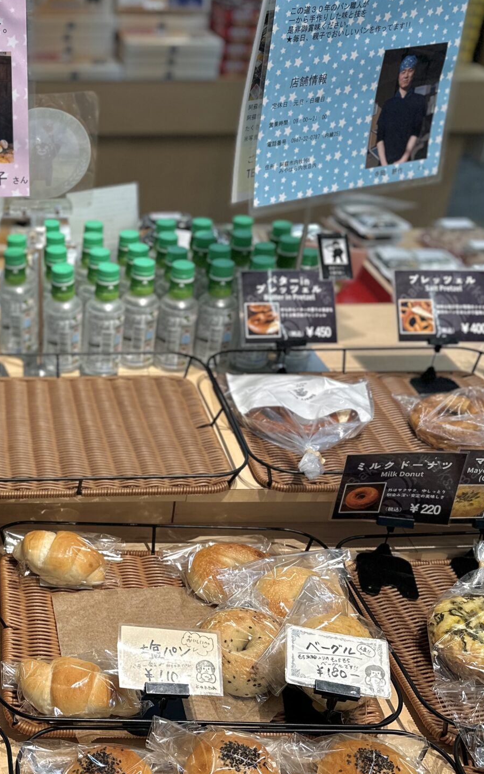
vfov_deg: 44.3
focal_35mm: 45
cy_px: 404
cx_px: 2
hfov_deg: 27.0
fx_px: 949
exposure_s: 1/130
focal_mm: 6.86
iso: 64
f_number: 1.78
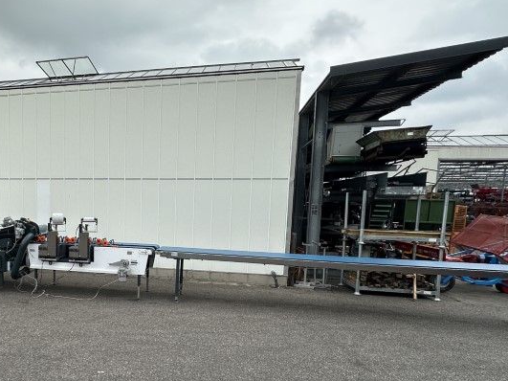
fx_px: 396
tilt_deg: -5.6
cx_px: 125
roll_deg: -1.3
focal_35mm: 27
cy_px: 238
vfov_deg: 50.8
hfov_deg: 61.6
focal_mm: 2.22
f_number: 2.2
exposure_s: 1/491
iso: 40
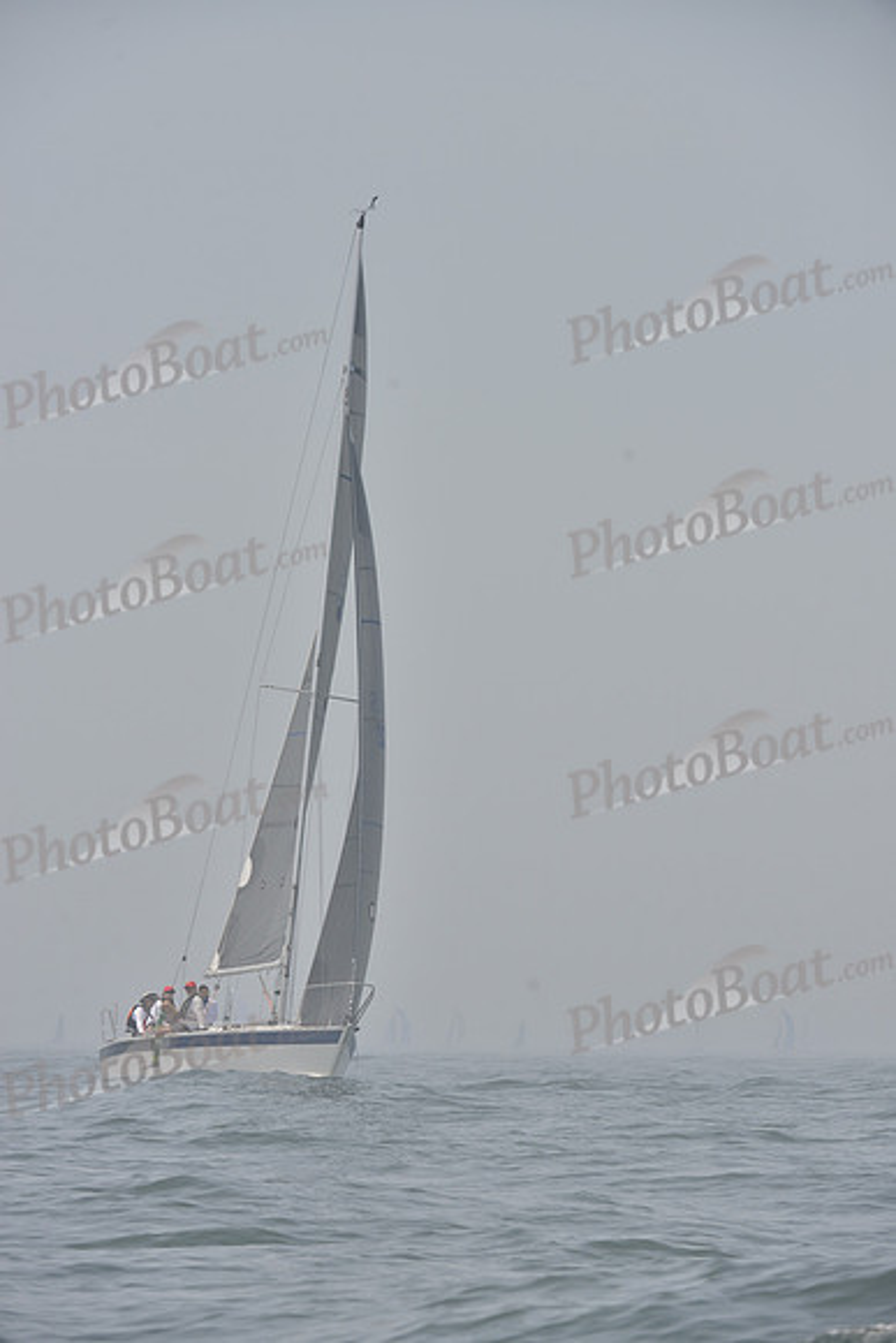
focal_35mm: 200
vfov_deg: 10.3
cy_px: 672
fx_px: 7462
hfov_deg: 6.9
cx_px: 448
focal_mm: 200
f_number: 9
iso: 280
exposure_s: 1/1000
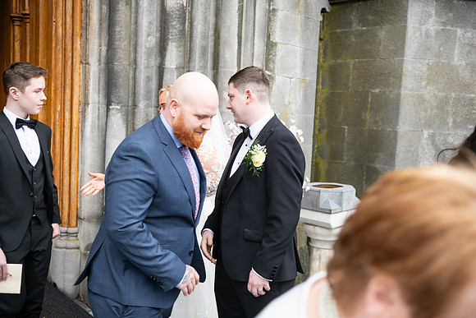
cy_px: 159
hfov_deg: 50.7
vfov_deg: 35.1
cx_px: 238
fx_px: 503
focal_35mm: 38
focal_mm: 38
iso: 125
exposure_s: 1/160
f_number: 3.5
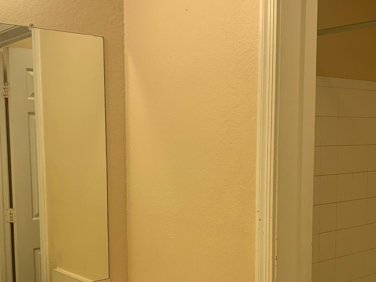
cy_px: 200
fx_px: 532
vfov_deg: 29.3
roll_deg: +0.5
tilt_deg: -6.3
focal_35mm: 49
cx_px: 141
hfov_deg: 38.7
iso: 50
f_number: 1.8
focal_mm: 4.25
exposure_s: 1/60
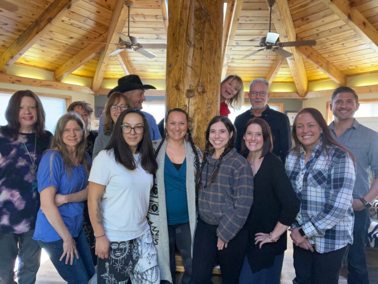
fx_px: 251
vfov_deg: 58.9
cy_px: 142
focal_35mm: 23
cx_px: 189
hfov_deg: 73.9
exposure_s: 1/40
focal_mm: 2.71
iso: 320
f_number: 2.2
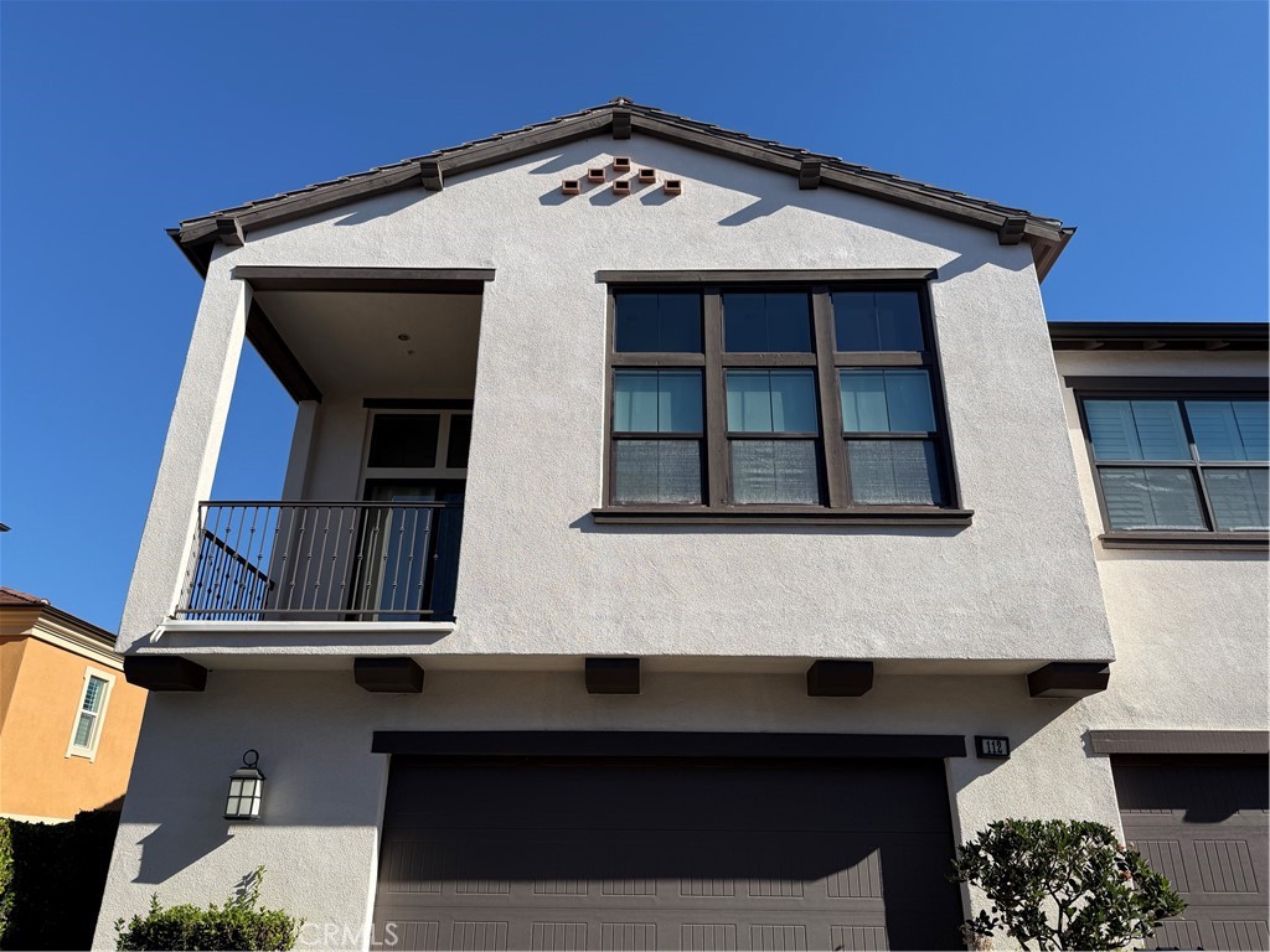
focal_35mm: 24
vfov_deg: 56.8
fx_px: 881
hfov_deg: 71.6
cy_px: 476
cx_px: 635
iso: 80
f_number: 1.78
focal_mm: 6.76
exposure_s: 1/4673
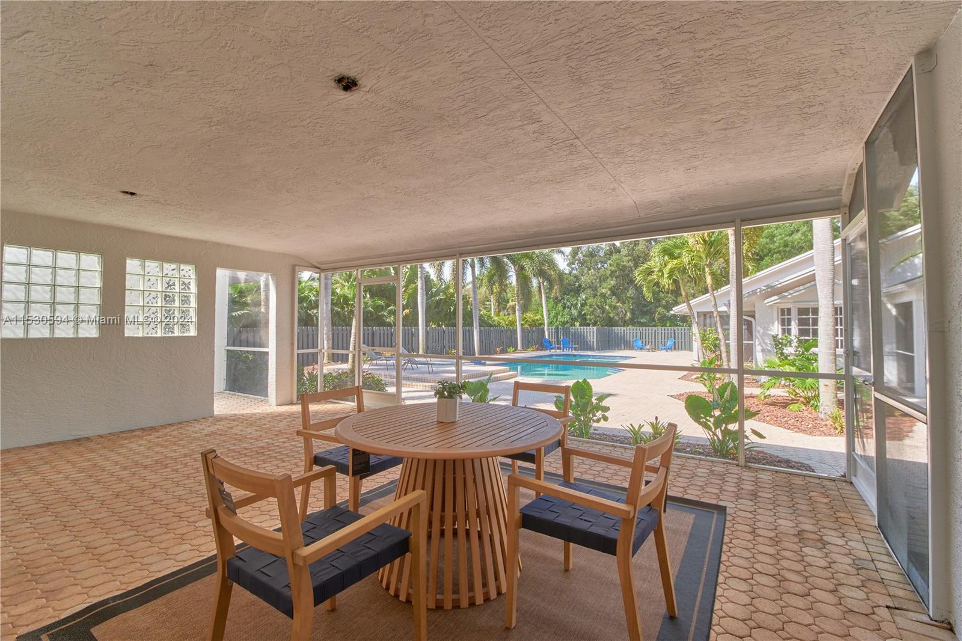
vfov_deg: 77.3
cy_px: 320
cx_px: 481
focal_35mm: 15
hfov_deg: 100.4
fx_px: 401
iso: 640
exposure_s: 1/420
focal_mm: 10
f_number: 11
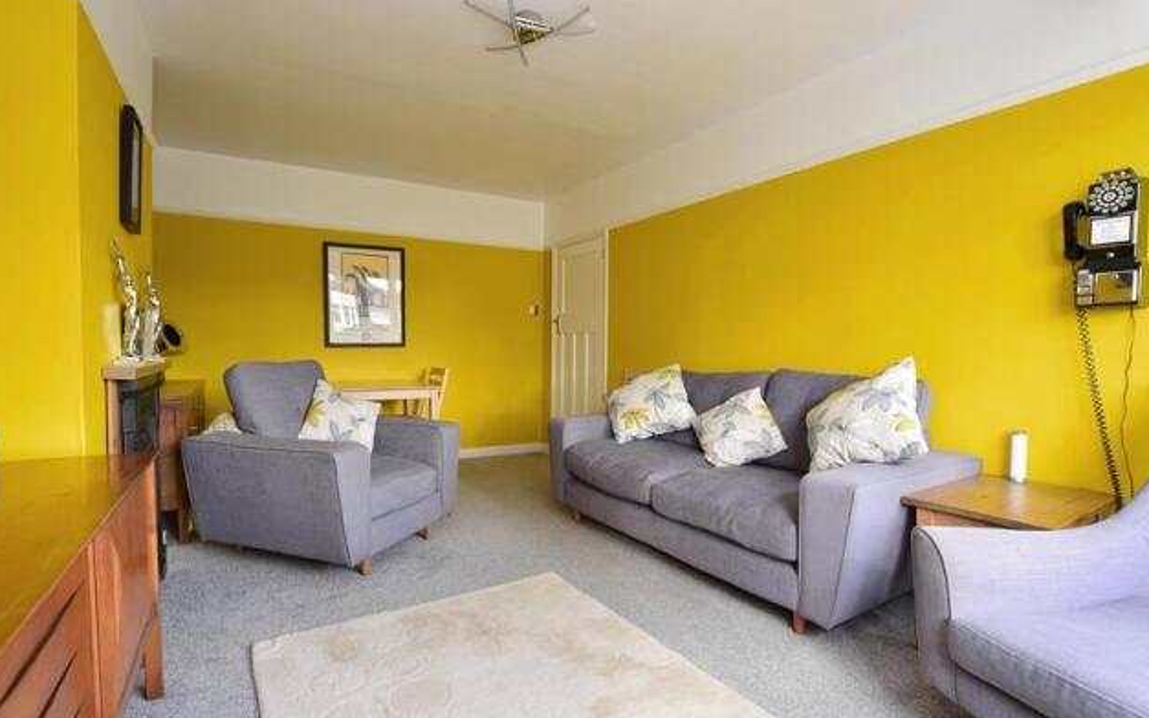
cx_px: 563
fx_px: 501
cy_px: 371
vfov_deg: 71.2
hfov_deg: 97.8
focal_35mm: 16
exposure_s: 1/13
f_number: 6.3
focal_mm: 10
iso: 200
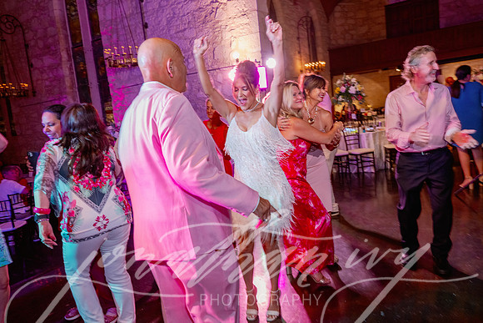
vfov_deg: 47.5
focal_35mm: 27
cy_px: 162
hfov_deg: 66.8
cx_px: 242
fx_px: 366
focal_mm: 24
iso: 1000
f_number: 3.5
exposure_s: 1/80
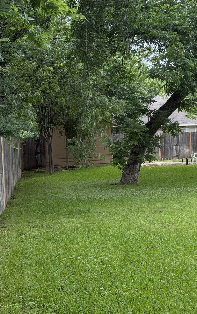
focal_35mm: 68
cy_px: 157
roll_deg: +0.6
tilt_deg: -1.4
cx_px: 209
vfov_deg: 30.2
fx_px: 584
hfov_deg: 18.5
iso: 100
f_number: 1.78
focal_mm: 6.76
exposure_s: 1/188
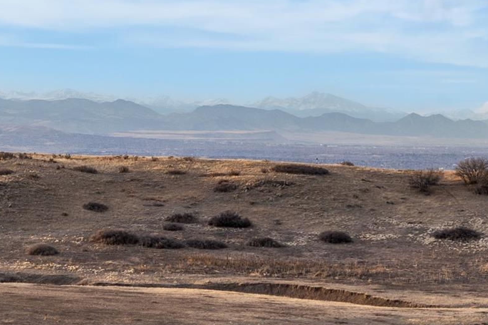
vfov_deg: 8.9
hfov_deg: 13.3
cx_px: 174
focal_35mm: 154
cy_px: 131
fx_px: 2087
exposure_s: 1/8000
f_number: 1.8
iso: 400
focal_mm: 50
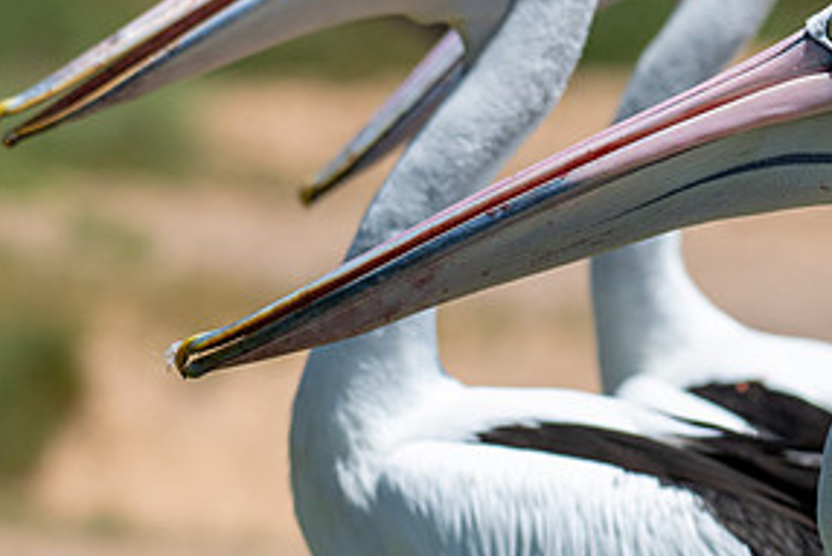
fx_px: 14914
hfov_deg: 3.2
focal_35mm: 645
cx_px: 950
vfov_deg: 2.1
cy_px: 153
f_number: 5.6
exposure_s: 1/2000
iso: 200
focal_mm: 200
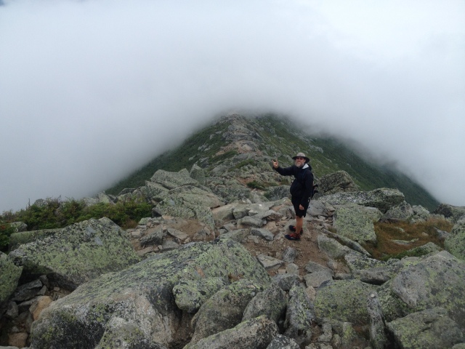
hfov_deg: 52.6
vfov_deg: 40.7
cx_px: 232
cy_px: 174
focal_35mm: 35
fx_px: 470
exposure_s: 1/569
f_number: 2.4
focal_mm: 4.28
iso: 50
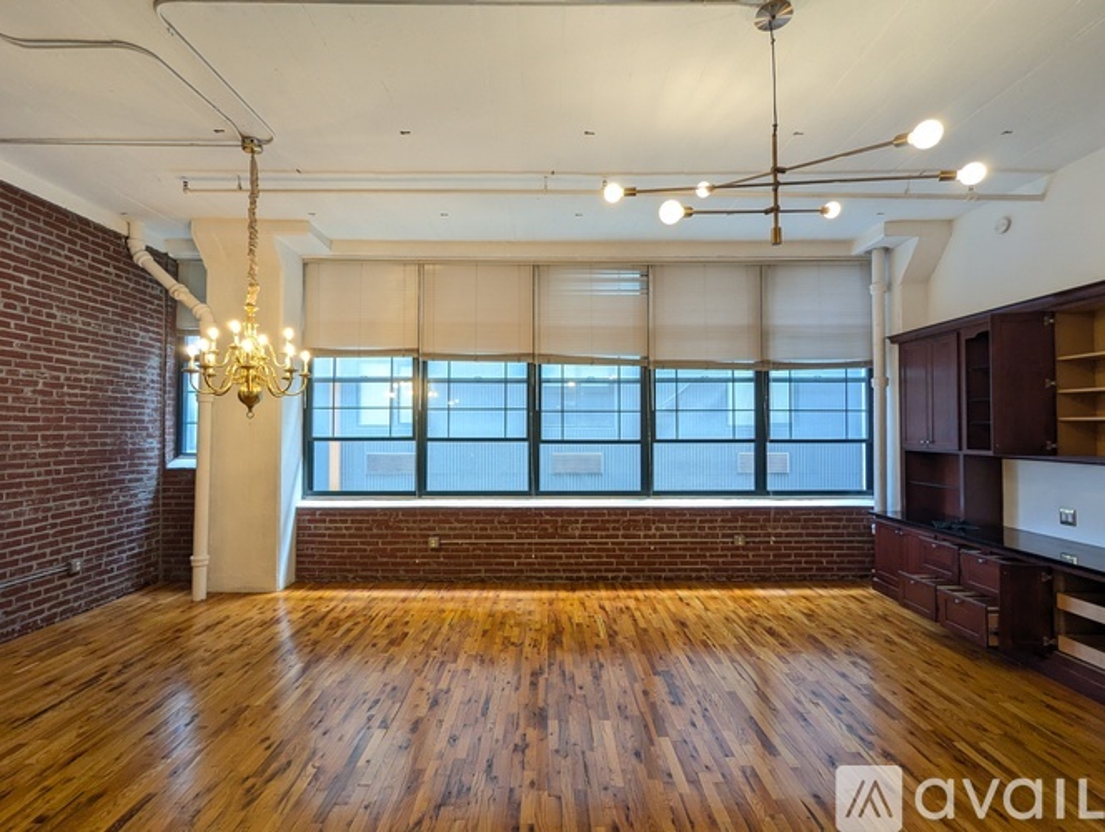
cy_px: 416
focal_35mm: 16
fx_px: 511
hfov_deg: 94.4
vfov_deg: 78.2
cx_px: 552
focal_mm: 2.35
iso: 240
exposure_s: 1/120
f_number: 2.2
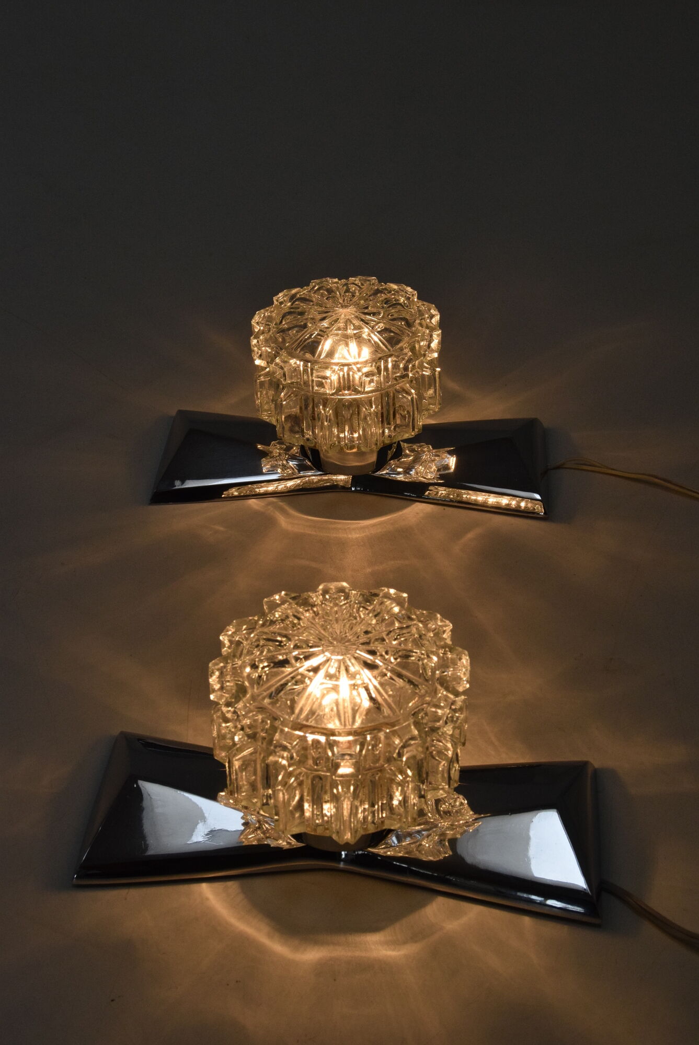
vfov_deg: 41.1
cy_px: 522
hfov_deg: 28.1
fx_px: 1395
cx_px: 350
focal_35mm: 48
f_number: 13
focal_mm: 32
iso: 1600
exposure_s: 1/640
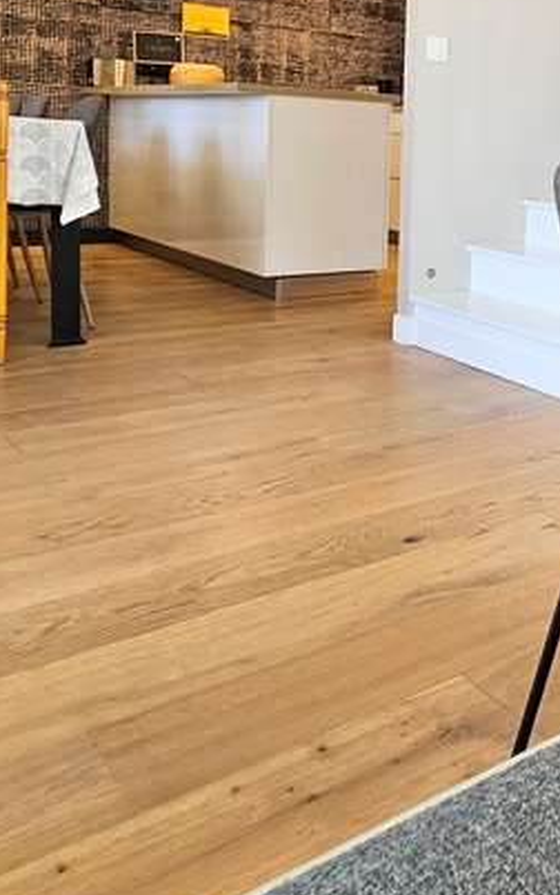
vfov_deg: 52.7
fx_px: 854
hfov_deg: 32.5
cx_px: 596
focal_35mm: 35
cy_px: 215
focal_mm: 2.2
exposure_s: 1/50
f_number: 2.2
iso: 100
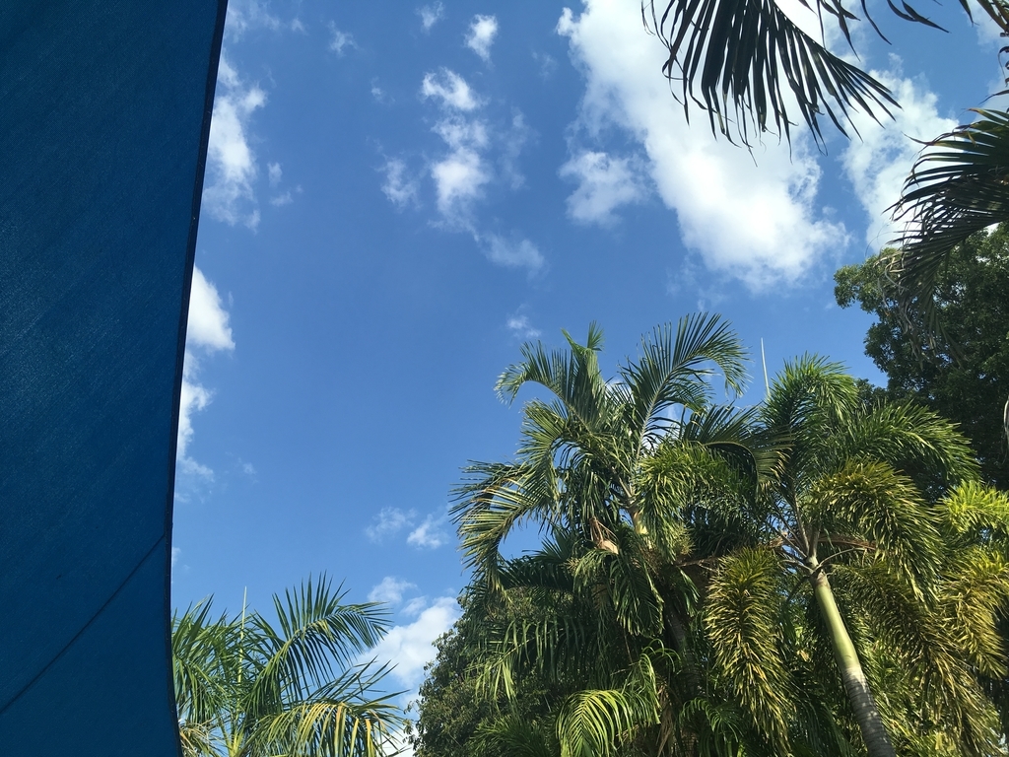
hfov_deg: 61.7
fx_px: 845
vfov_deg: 48.2
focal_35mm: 29
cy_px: 378
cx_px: 504
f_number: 2.2
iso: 25
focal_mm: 4.15
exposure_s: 1/1202
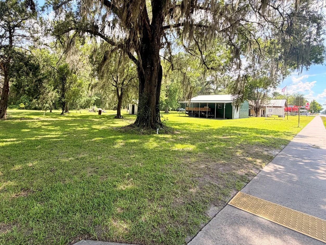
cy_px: 103
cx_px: 141
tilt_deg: +1.5
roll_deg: -1.8
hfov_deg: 87.2
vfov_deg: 71.1
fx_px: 170
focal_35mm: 18
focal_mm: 2.22
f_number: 2.2
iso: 64
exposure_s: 1/502
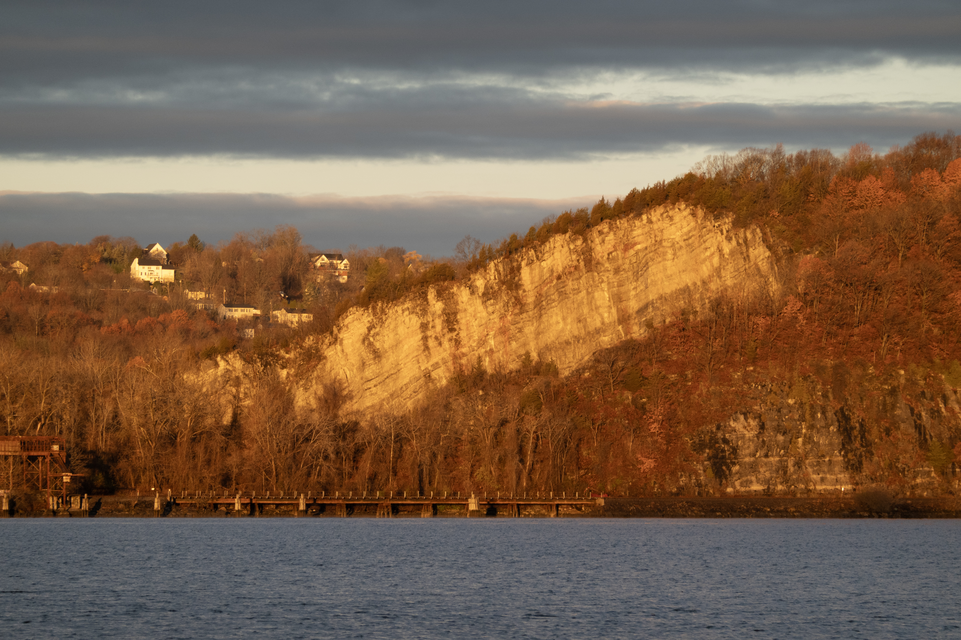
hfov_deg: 10.3
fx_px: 5338
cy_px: 320
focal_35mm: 200
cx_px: 480
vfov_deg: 6.9
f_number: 4.5
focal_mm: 72
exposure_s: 1/200
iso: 200
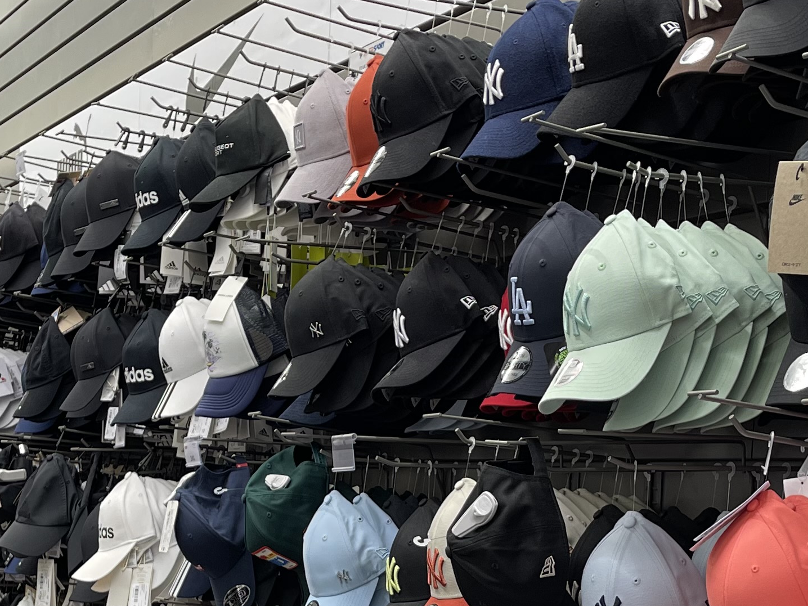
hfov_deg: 26.7
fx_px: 1704
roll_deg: -2.2
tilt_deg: -4.9
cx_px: 409
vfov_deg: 19.6
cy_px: 591
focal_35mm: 73
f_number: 1.6
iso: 64
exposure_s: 1/100
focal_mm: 5.1
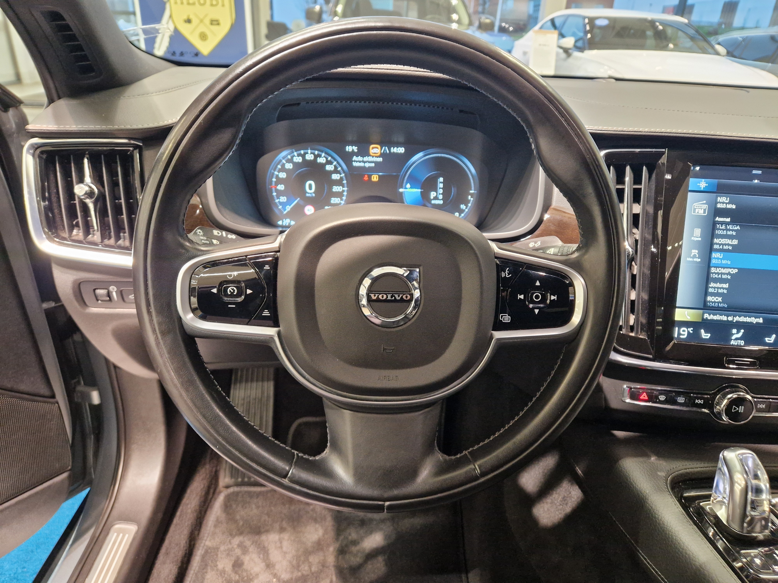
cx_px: 389
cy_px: 292
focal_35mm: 23
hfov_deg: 73.9
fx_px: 517
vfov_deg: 58.9
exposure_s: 1/100
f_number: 1.8
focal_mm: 5.4
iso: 800
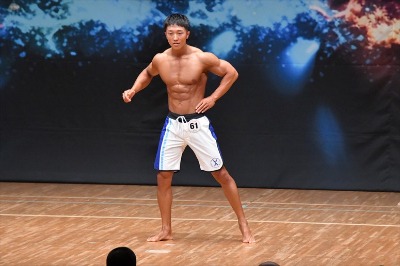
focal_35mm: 285
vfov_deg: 4.8
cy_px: 133
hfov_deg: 7.2
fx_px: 3165
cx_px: 200
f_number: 5.6
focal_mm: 190
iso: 8000
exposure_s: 1/400
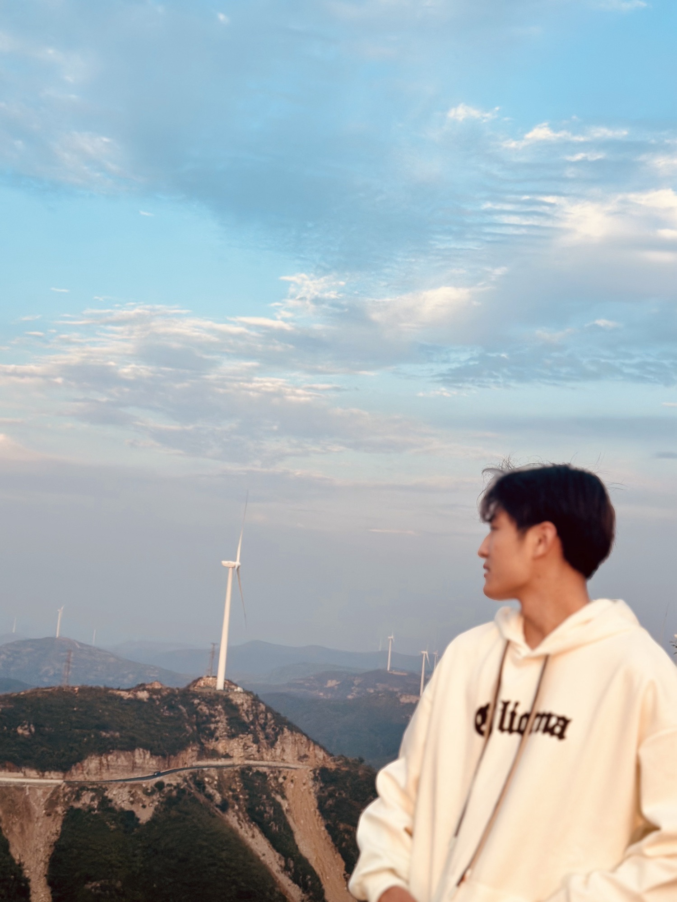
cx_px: 338
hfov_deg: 30.3
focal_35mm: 48
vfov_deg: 39.7
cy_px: 451
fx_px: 1252
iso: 80
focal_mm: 6.86
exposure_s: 1/1242
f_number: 1.78
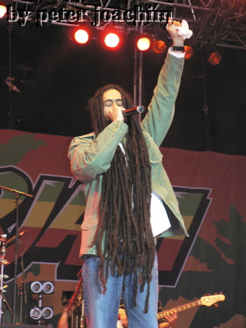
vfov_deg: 18.2
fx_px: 1023
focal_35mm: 108
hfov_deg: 13.7
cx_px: 123
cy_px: 164
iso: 400
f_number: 3.2
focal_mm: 18.6
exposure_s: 1/60
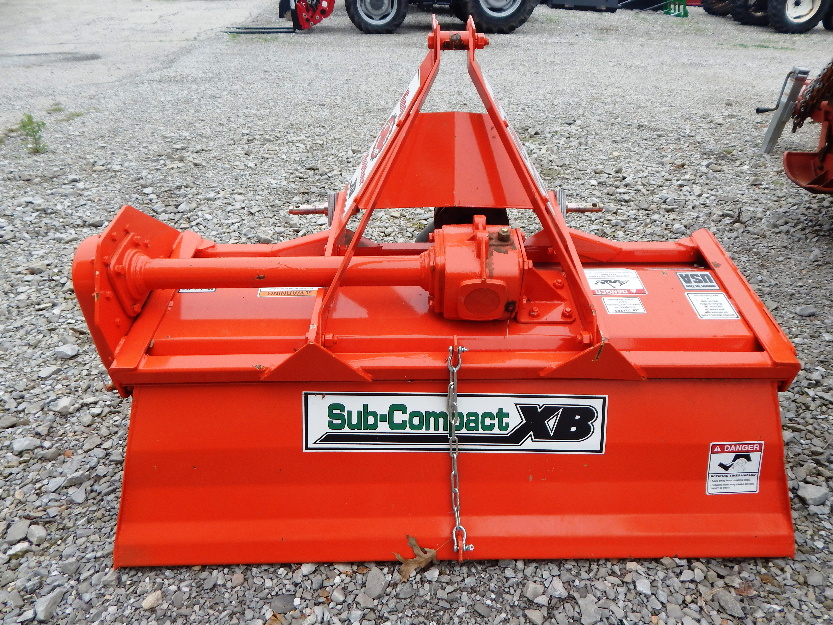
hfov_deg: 73.9
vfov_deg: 58.9
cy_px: 309
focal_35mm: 23
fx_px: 553
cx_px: 425
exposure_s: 1/400
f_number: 3
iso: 125
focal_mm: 4
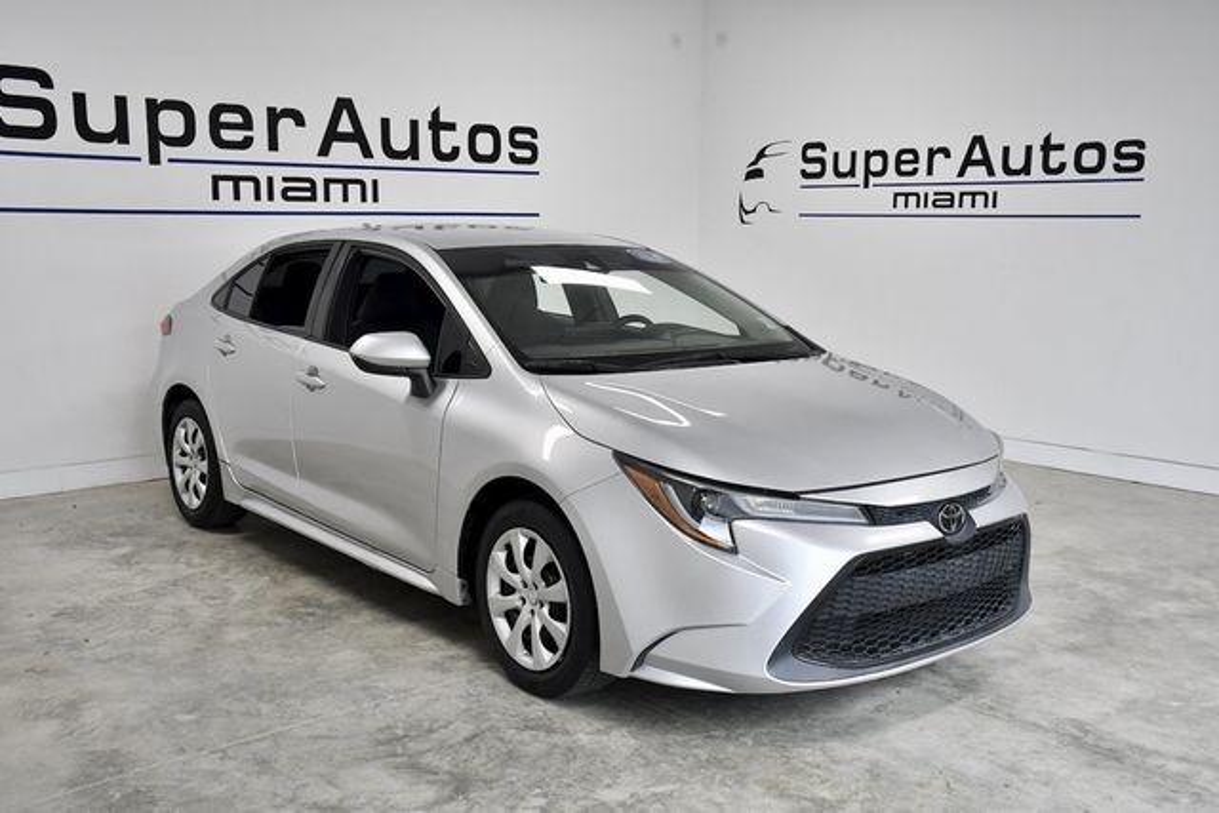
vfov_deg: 36.9
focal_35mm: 36
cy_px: 406
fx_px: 1219
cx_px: 610
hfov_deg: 53.1
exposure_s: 1/640
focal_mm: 24
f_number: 5.6
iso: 1250
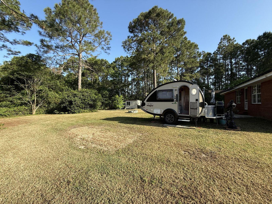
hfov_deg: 102.1
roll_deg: -0.2
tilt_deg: +0.6
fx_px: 110
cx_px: 136
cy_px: 102
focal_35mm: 14
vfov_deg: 85.7
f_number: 2.2
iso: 50
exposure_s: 1/631
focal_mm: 2.22
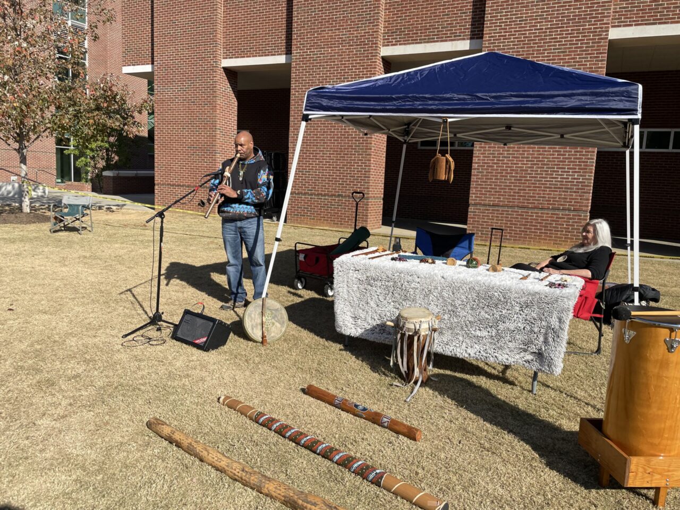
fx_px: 511
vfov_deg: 53.1
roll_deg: -2.2
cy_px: 255
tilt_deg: -7.9
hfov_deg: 67.3
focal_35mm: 26
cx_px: 340
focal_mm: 4.2
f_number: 1.6
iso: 32
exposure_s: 1/3509
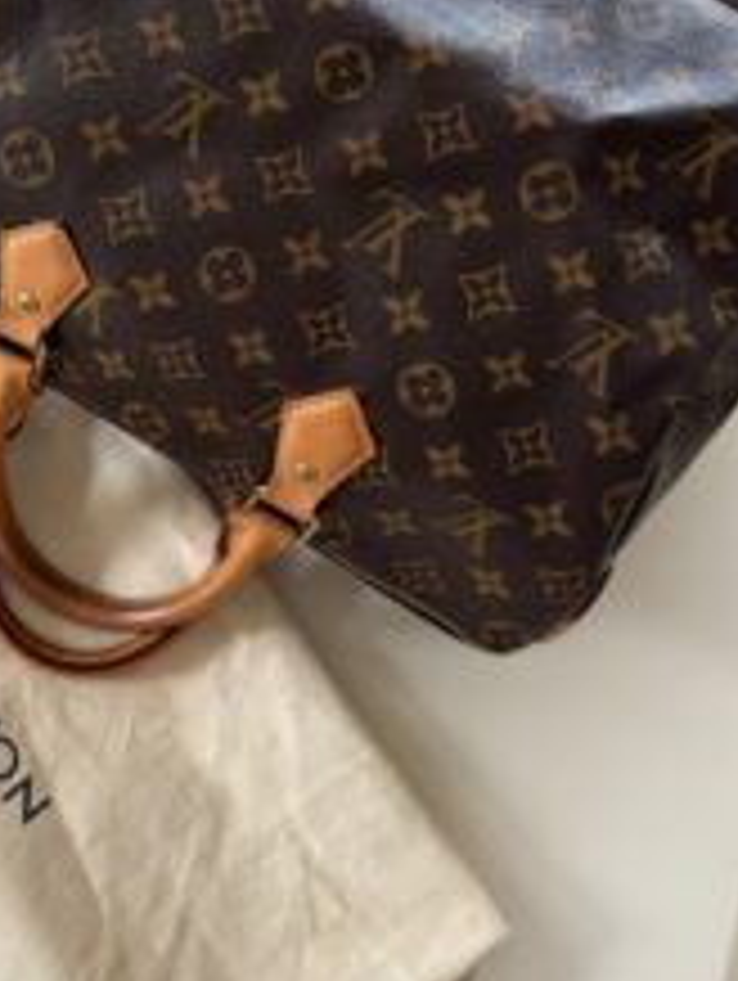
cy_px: 248
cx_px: 270
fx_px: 1248
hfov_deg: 32.8
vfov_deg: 41.7
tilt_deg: -64.2
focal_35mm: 44
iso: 125
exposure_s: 1/121
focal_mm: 6.76
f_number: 1.78
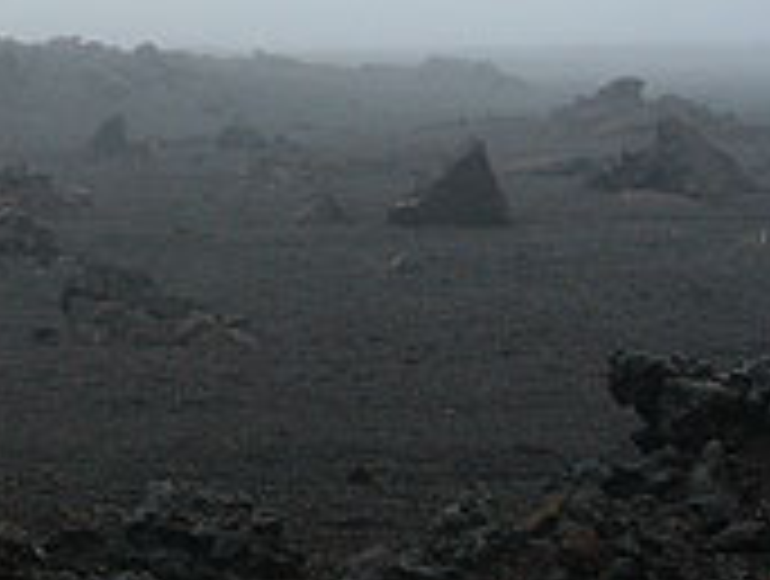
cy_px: 67
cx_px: -153
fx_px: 2051
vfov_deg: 15.9
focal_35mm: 92
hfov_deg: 20.0
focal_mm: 5.8
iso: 100
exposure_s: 1/400
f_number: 8
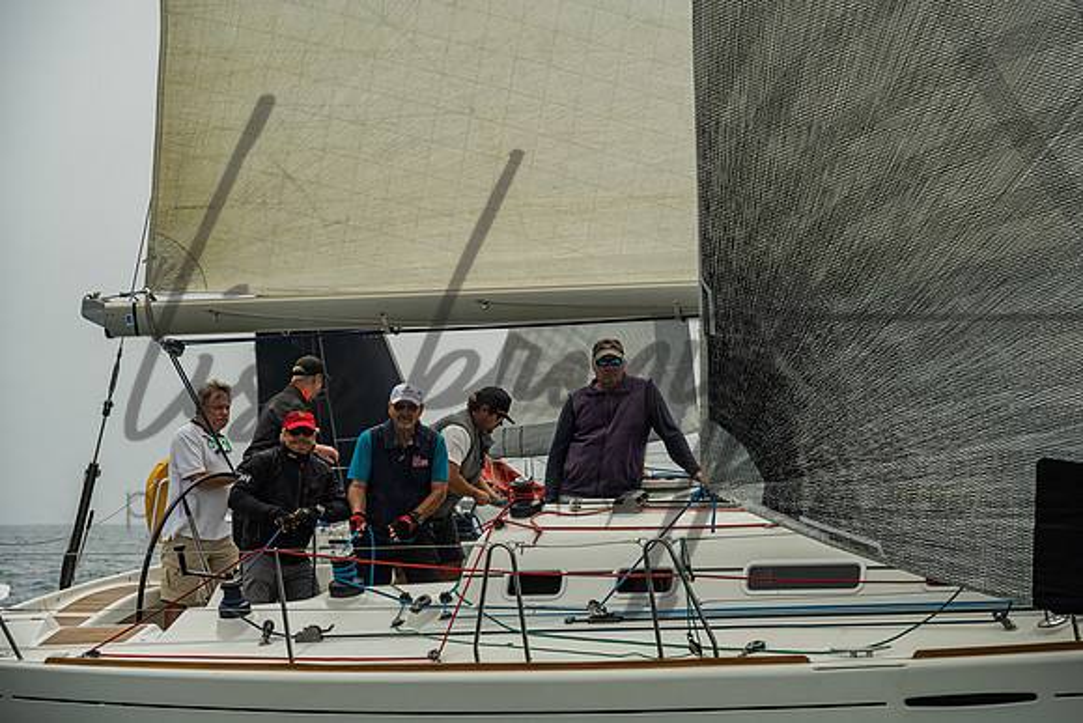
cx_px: 566
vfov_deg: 12.3
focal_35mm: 111
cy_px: 360
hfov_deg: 18.4
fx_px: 3345
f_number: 6.3
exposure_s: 1/2500
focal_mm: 103
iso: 400
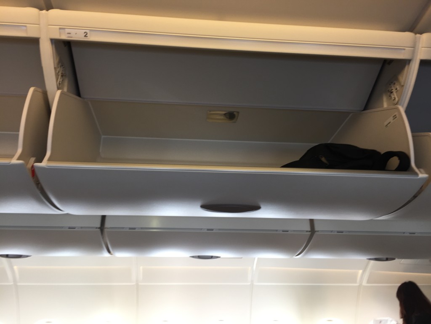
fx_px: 361
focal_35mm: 29
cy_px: 162
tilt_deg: +18.3
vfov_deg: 48.2
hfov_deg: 61.7
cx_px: 216
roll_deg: -0.6
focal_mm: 4.15
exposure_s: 1/50
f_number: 2.2
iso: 40
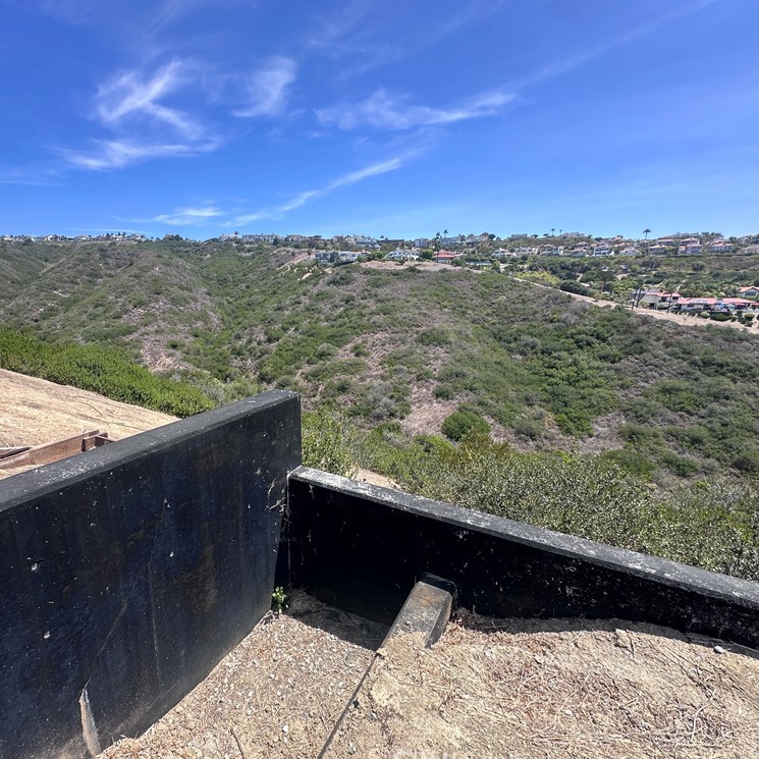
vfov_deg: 84.0
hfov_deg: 82.7
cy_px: 384
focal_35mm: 17
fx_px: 422
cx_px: 293
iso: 40
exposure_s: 1/831
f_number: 2.2
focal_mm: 2.22
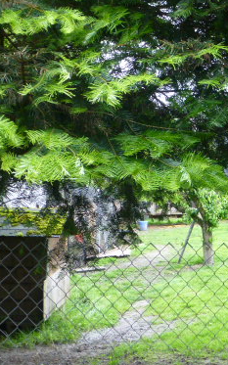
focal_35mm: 71
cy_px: 190
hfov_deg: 17.3
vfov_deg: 29.0
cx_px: 287
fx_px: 706
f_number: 3.9
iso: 400
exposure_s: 1/60
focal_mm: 6.9
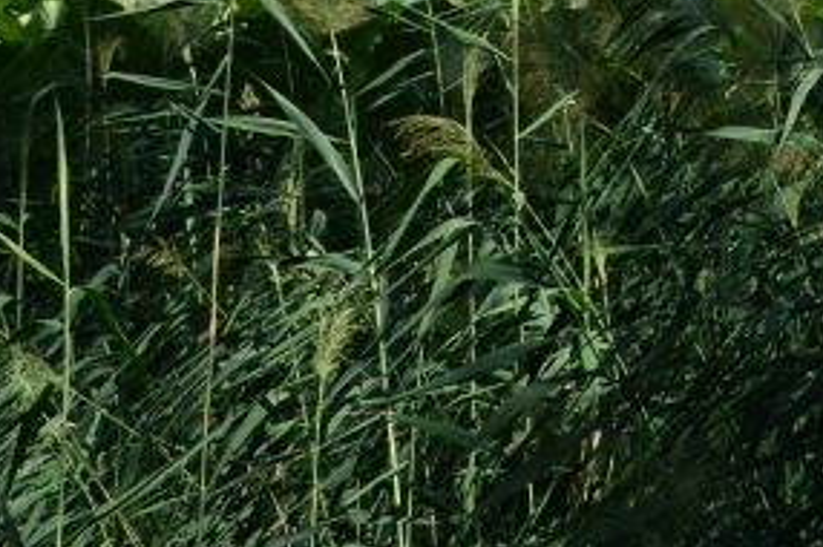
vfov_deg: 5.1
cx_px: 1456
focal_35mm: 269
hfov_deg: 7.5
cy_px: -171
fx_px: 6143
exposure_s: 1/250
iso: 250
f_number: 16
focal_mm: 50
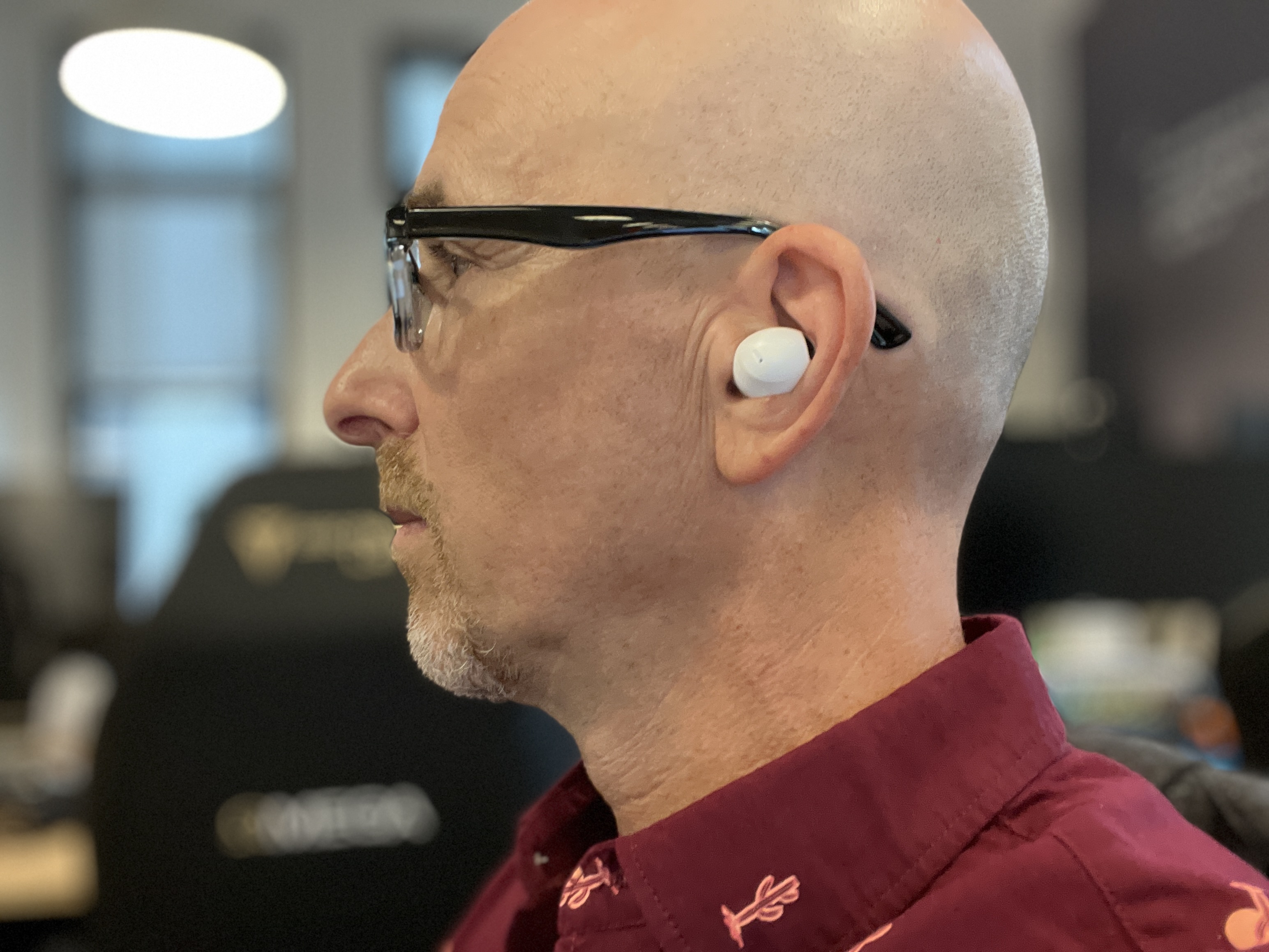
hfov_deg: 60.0
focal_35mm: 30
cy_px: 476
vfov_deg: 46.8
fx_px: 1100
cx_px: 634
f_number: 2.2
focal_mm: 2.71
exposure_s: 1/40
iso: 320
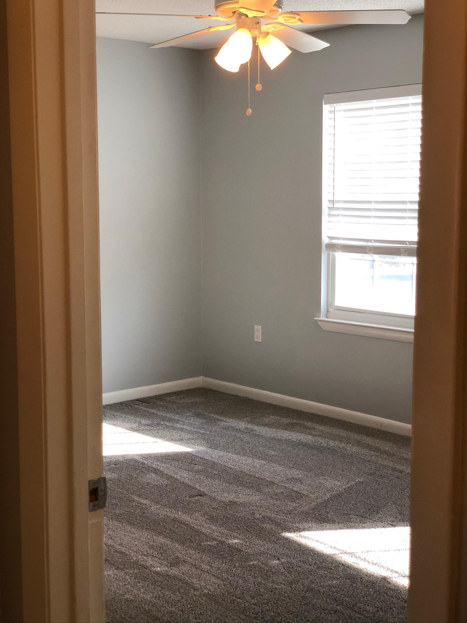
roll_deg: +0.3
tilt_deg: -7.7
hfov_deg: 28.0
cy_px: 312
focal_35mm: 52
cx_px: 234
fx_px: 935
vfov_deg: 36.8
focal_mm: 6
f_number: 2.4
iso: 64
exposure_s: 1/60
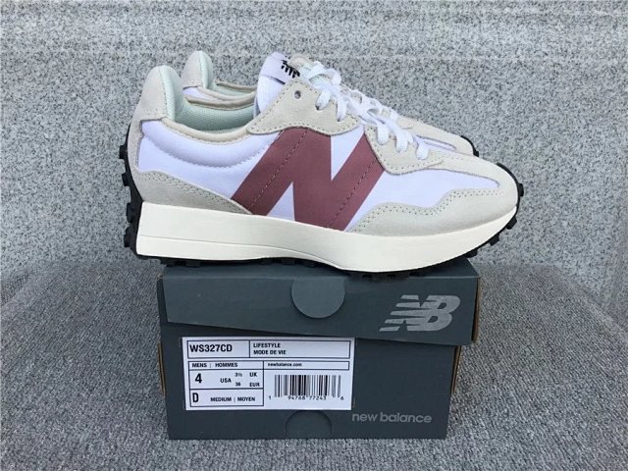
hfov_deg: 58.4
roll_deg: -0.3
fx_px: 562
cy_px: 236
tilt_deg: -19.0
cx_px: 314
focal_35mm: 31
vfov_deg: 45.4
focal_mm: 3.3
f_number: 2.4
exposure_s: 1/482
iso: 25
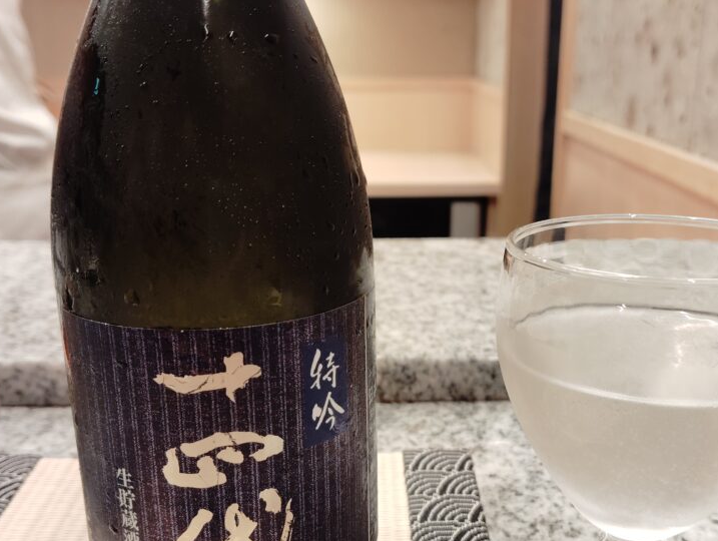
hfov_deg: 46.7
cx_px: 389
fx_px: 831
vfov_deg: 35.9
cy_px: 337
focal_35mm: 40
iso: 544
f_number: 1.8
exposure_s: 1/50
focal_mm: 4.22
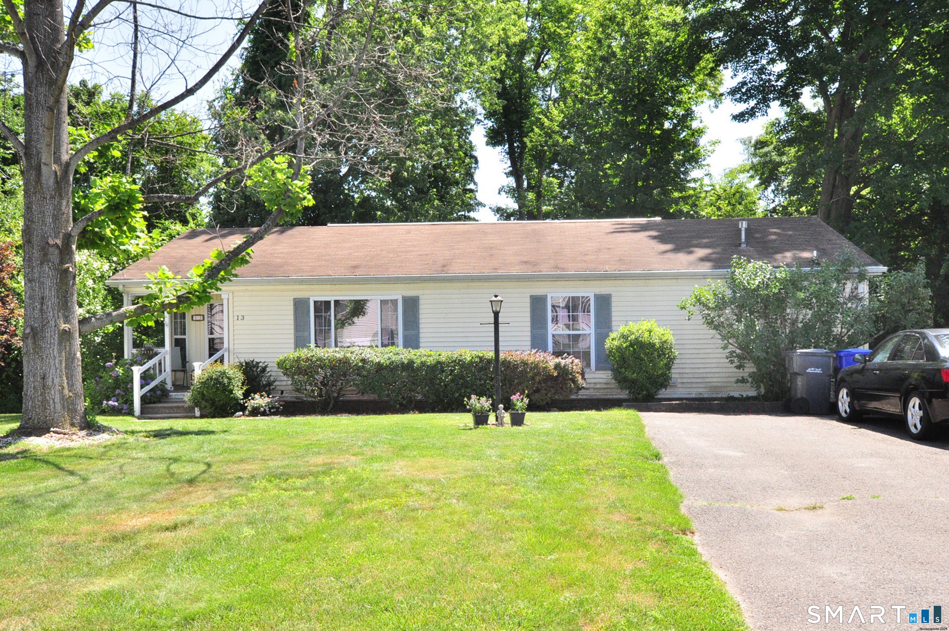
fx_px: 790
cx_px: 474
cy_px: 316
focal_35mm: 30
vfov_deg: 43.5
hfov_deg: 62.0
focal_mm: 20
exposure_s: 1/1250
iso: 1600
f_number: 8
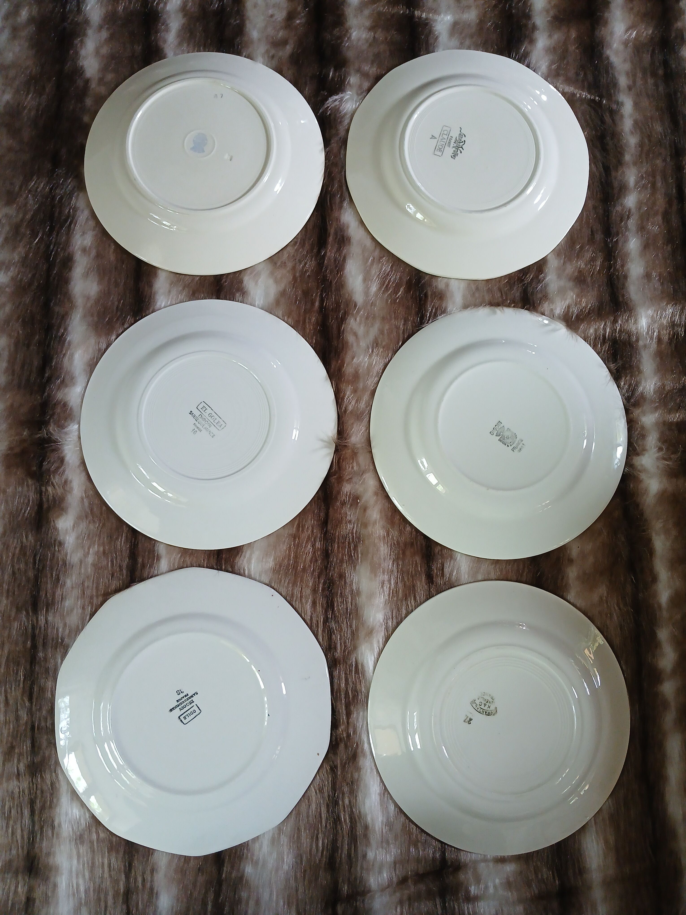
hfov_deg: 53.1
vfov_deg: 67.3
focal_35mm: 26
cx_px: 343
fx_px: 687
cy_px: 458
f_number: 1.8
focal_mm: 3.98
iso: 200
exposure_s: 1/50.3
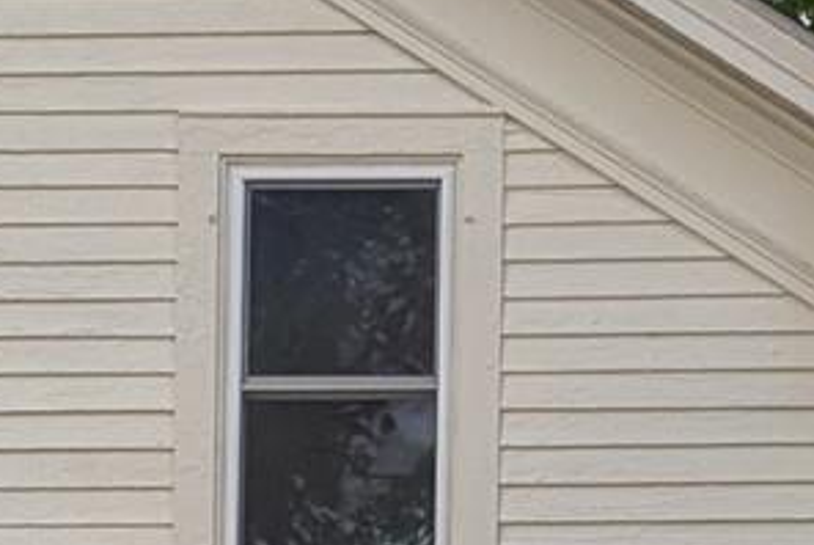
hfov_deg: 10.5
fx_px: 4391
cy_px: 765
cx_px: 817
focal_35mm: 194
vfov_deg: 7.0
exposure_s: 1/867
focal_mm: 4.38
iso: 46
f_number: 1.73
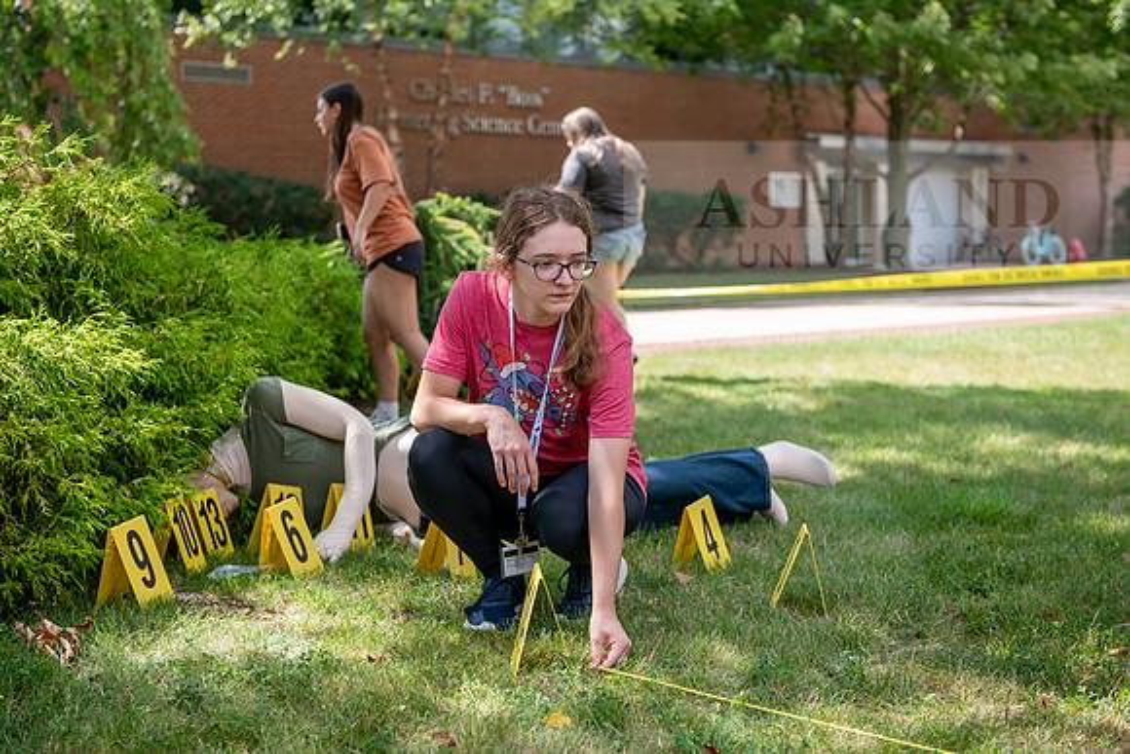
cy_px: 377
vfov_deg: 23.4
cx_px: 565
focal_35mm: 58
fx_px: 1821
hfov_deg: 34.5
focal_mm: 58
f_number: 3.5
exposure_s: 1/400
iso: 160
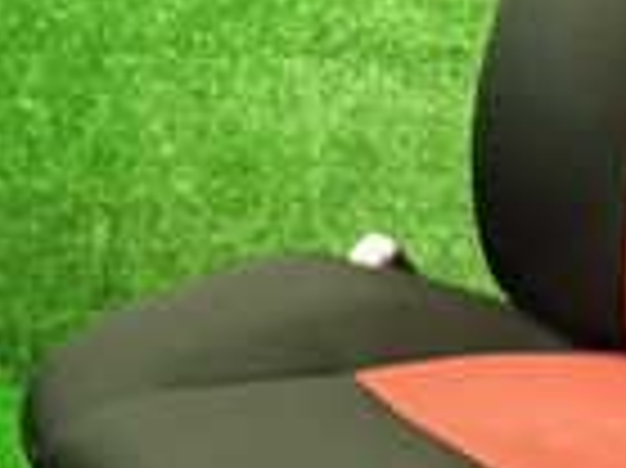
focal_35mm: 108
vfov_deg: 13.6
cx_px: 698
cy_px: 63
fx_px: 1951
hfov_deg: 17.6
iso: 400
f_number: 2
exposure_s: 1/30
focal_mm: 4.5
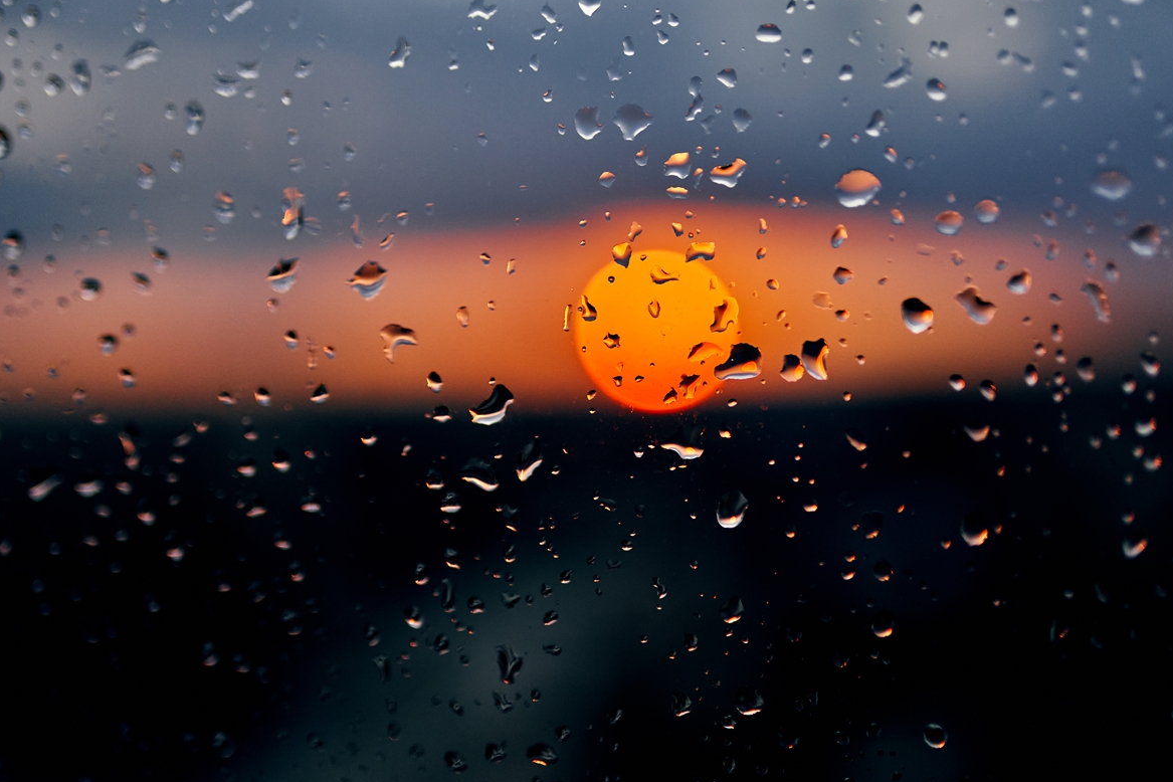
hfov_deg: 53.1
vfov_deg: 36.9
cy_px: 399
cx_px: 601
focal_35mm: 36
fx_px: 1173
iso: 500
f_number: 1.4
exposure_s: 1/2000
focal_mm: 35
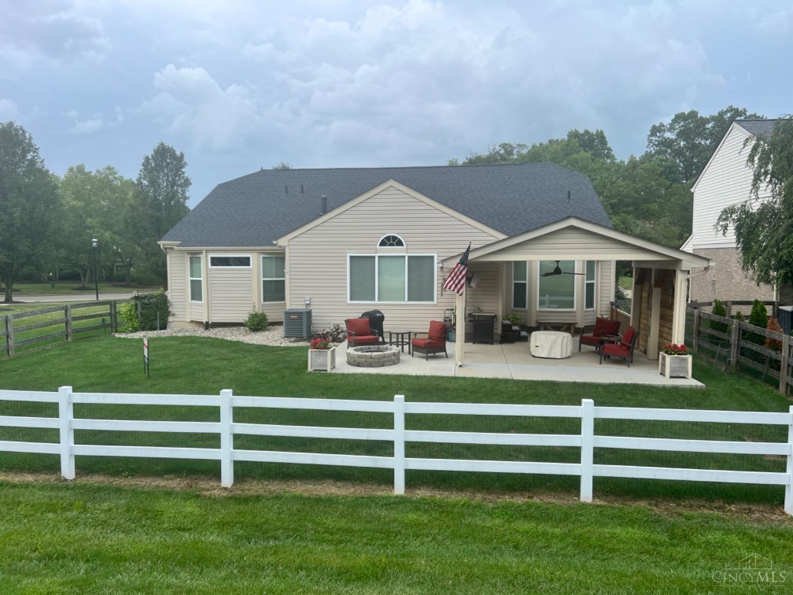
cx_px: 396
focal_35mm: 26
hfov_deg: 67.3
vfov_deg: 53.1
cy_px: 298
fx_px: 596
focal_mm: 5.7
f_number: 1.5
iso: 50
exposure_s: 1/1280
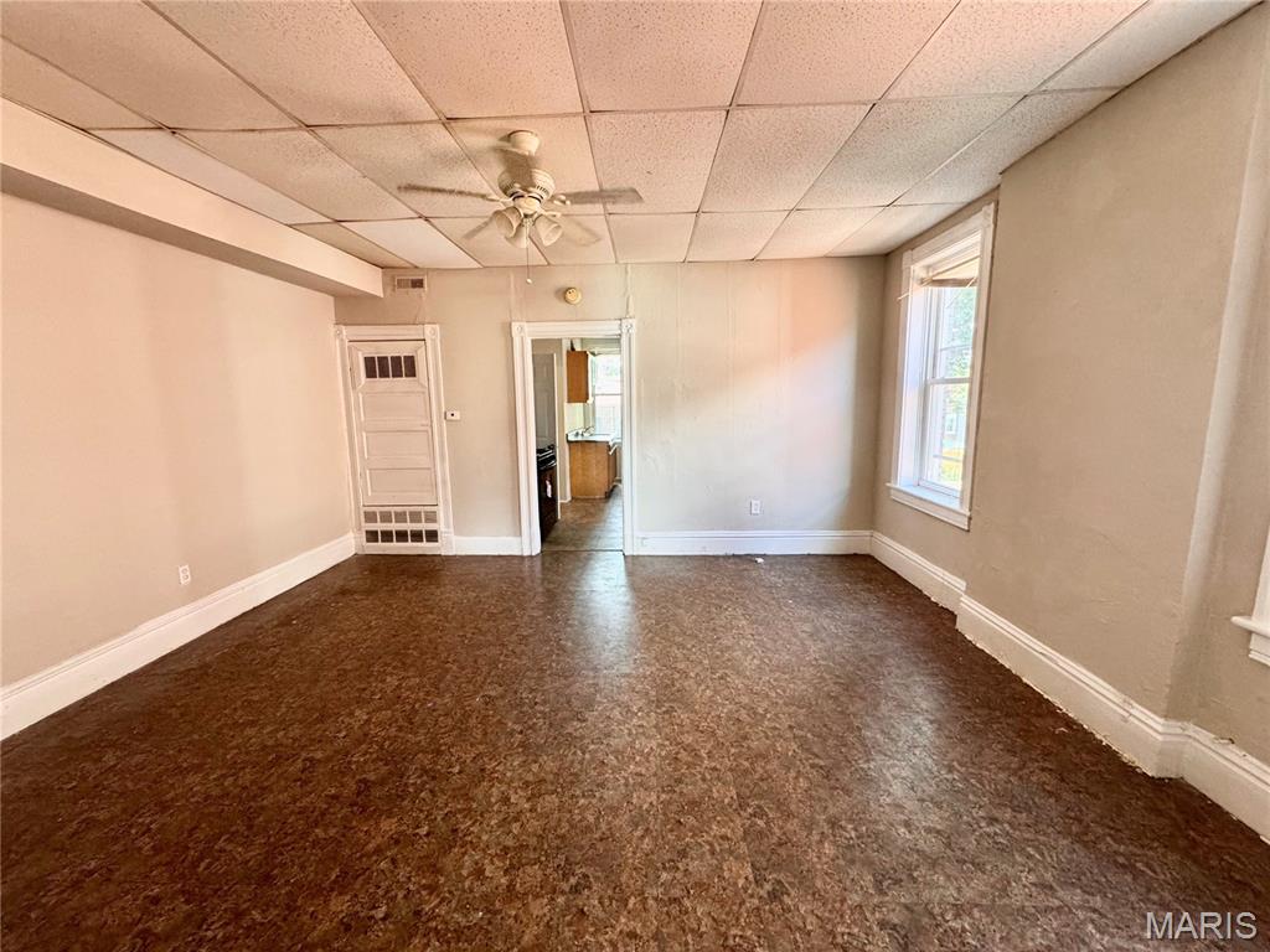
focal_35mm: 14
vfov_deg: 85.7
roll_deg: +1.1
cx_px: 635
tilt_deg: -8.5
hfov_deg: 102.1
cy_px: 476
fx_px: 514
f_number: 2.2
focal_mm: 2.22
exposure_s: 1/99
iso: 320
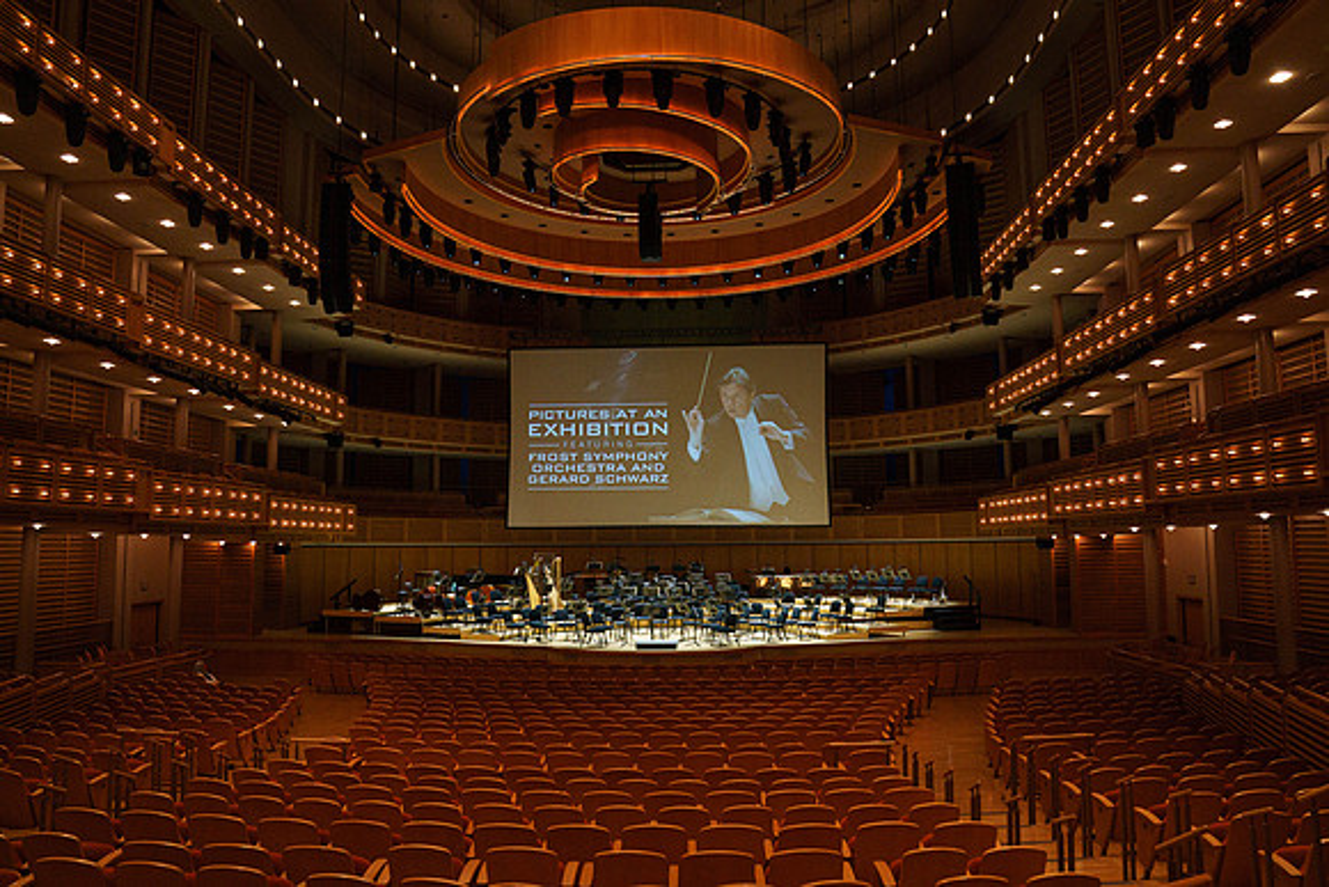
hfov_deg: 72.5
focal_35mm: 25
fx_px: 907
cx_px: 664
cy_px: 444
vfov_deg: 52.1
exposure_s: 1/200
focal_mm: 24
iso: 2500
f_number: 5.6
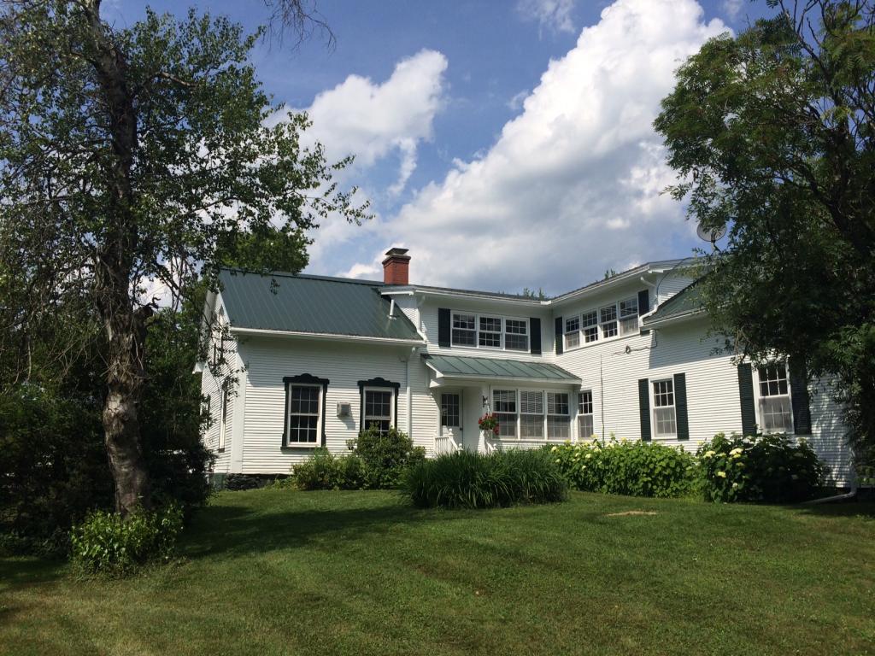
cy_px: 328
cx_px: 438
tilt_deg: +8.9
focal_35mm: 29
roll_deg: -0.2
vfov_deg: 48.2
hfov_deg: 61.7
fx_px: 733
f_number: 2.2
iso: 32
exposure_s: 1/4115
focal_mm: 4.15
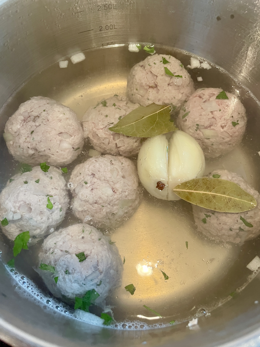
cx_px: 130
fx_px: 260
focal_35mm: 26
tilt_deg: -67.4
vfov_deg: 67.3
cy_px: 174
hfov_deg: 53.1
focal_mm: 4.2
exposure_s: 1/50
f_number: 1.6
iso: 200
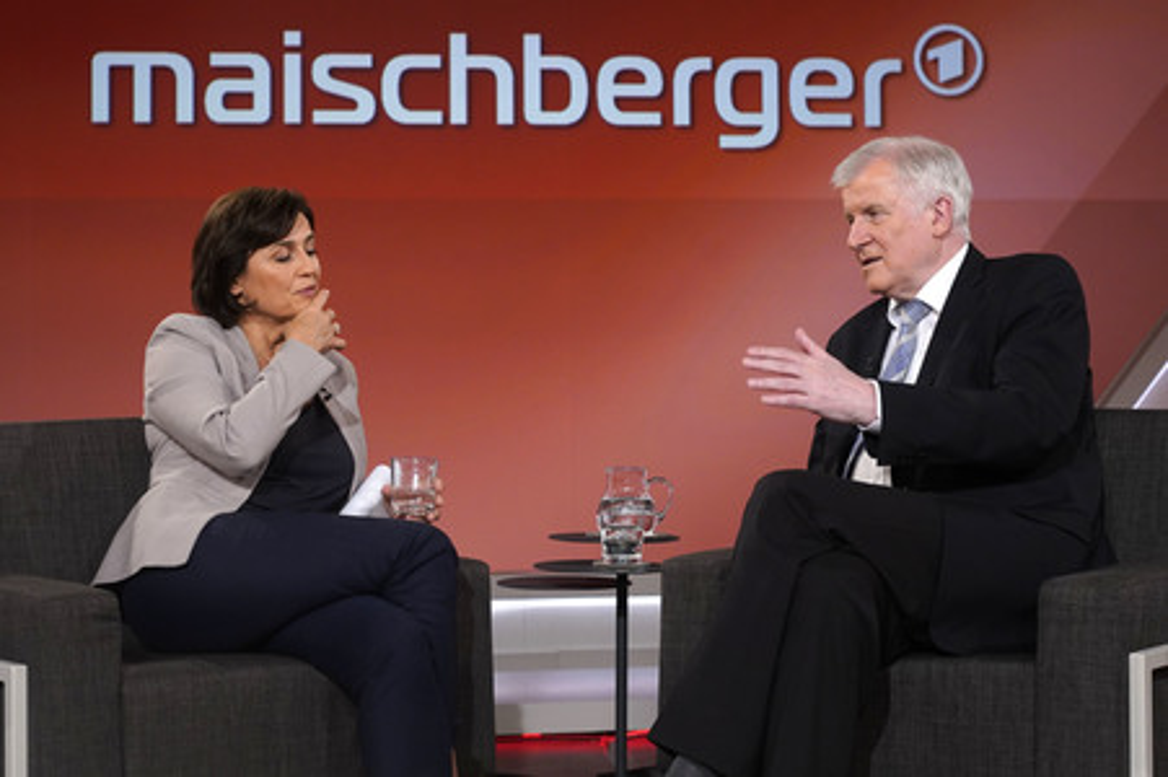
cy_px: 388
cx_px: 584
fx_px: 1621
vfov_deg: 27.0
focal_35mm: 50
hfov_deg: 39.6
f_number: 5.6
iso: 1600
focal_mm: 50
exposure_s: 1/125
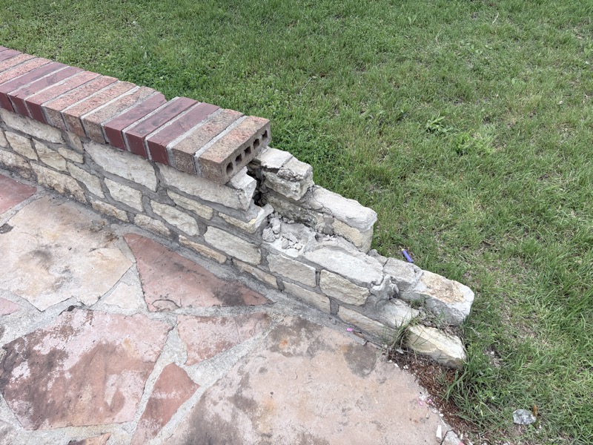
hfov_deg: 67.3
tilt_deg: -41.3
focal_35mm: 26
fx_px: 445
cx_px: 296
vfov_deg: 53.1
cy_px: 222
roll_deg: -0.3
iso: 50
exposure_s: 1/2141
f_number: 1.6
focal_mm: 5.96
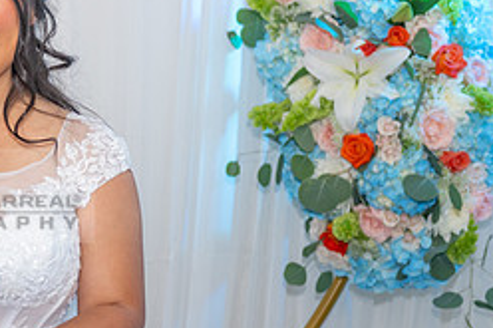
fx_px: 1793
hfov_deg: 15.2
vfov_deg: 10.5
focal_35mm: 131
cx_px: -74
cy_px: 196
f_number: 3.2
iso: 1000
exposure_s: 1/160
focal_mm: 56
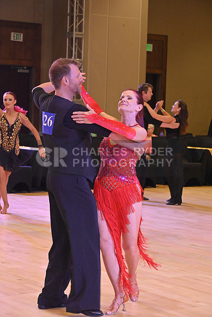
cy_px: 158
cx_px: 106
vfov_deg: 20.4
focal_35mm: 100
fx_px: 883
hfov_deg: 13.7
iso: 6400
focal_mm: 100
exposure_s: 1/200
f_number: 9
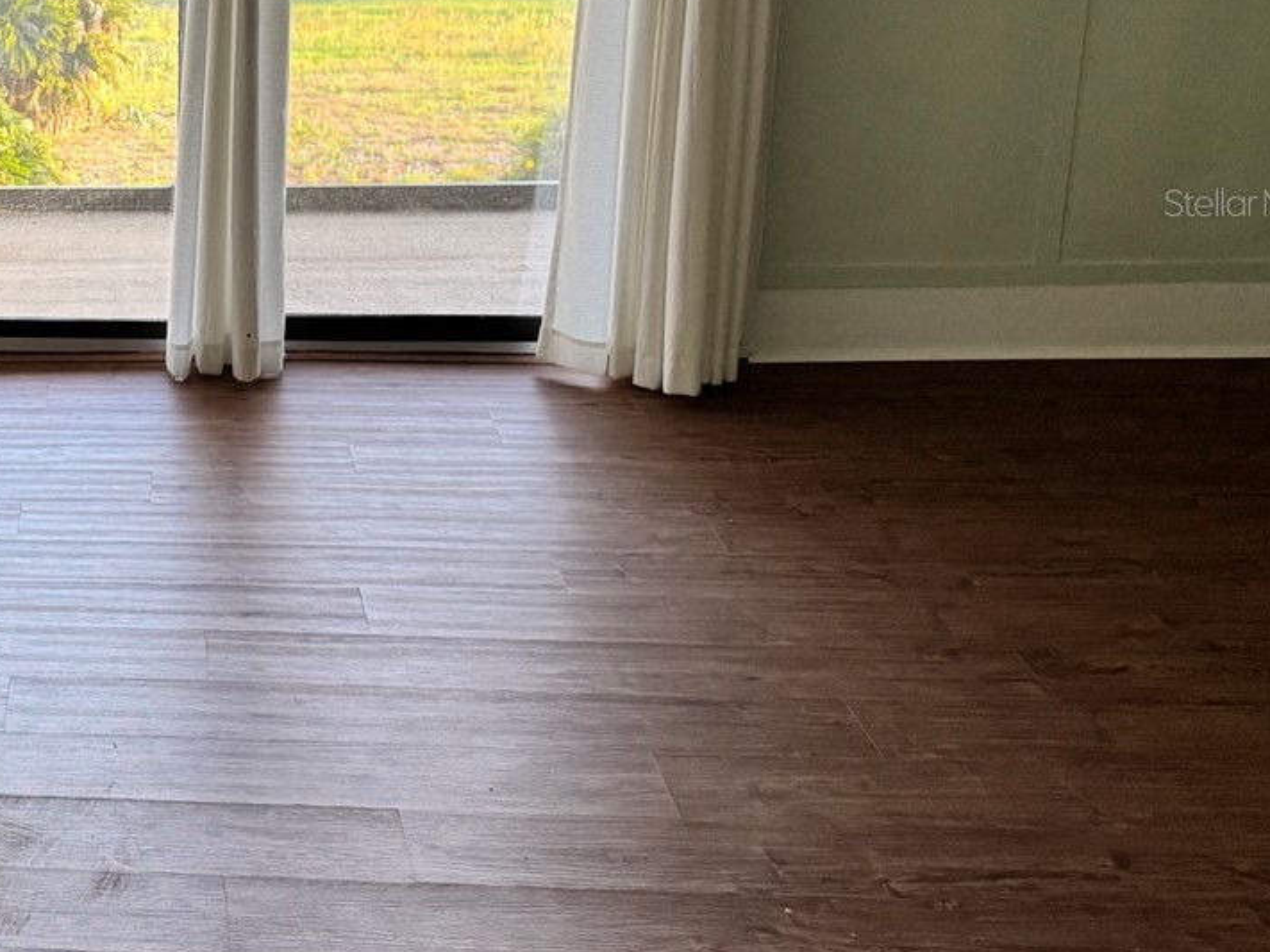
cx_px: -96
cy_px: 202
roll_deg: +1.0
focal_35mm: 54
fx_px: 1981
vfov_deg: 26.6
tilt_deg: -14.2
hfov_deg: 31.8
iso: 200
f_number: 1.78
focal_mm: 6.76
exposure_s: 1/90
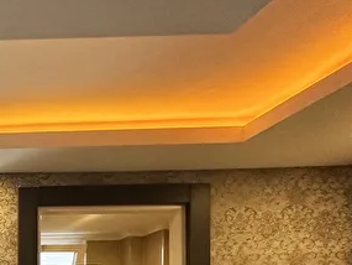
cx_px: -175
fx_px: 539
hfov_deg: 26.3
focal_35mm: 53
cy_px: 344
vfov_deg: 24.1
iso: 250
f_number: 2.2
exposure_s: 1/100
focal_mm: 2.22
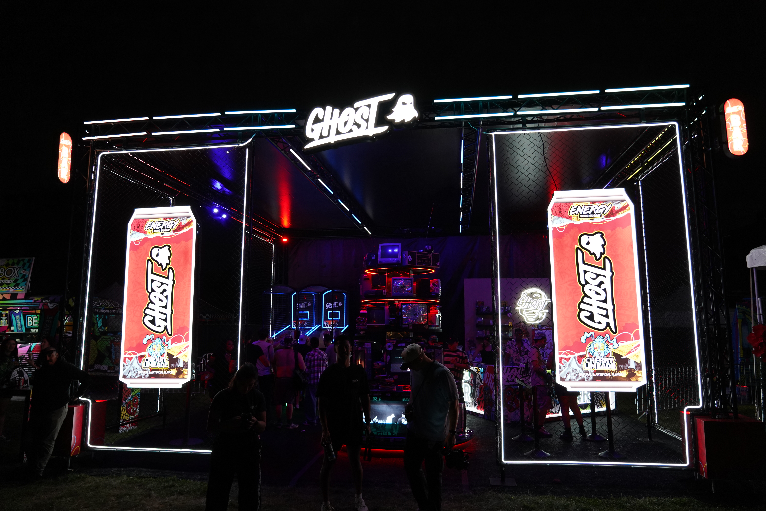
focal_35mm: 24
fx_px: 511
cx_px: 383
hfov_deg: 73.7
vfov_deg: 53.1
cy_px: 256
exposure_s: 1/160
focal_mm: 24
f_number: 4
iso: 2000
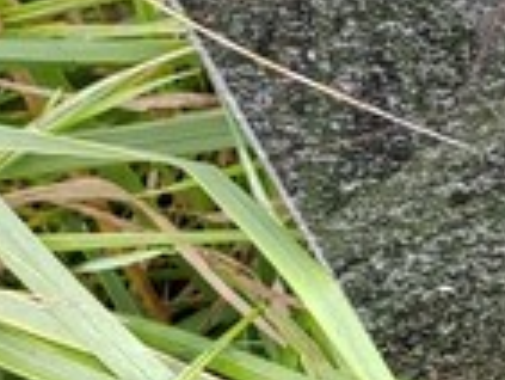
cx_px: 1404
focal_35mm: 153
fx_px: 2234
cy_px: 93
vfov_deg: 9.7
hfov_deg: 10.2
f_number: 1.9
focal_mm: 5.52
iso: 100
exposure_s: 1/210
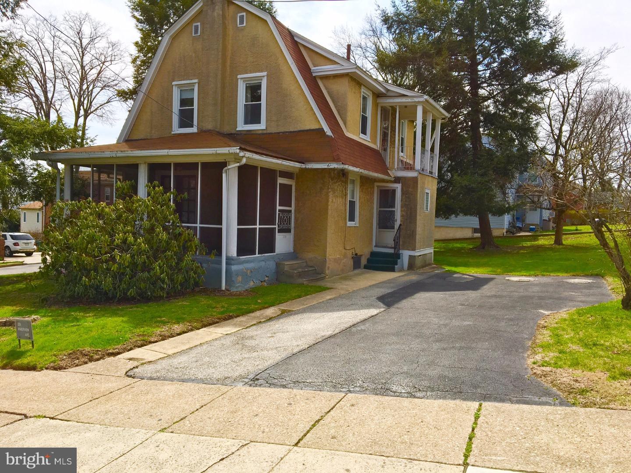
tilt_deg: -1.9
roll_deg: -2.3
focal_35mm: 29
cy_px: 236
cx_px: 316
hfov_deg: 61.7
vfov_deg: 48.2
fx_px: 529
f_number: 2.2
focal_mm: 4.15
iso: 25
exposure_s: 1/1603
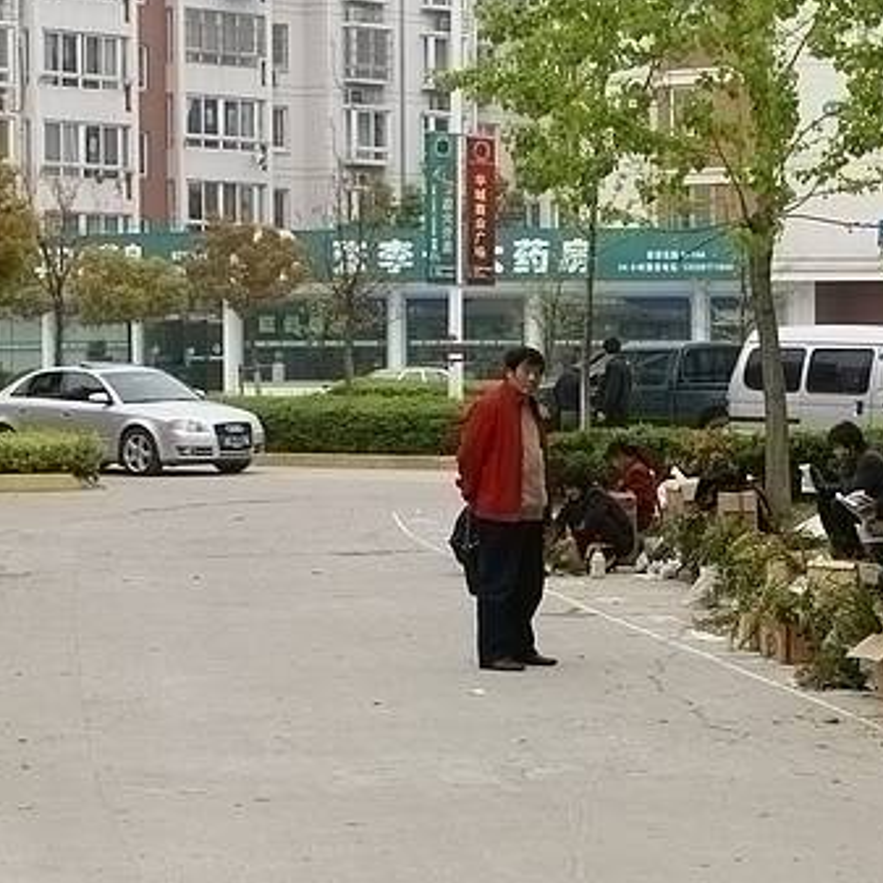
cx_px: 836
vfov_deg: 16.4
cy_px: 599
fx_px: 3059
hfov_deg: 16.2
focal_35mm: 106
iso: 100
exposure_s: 1/125
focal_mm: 35
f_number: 8
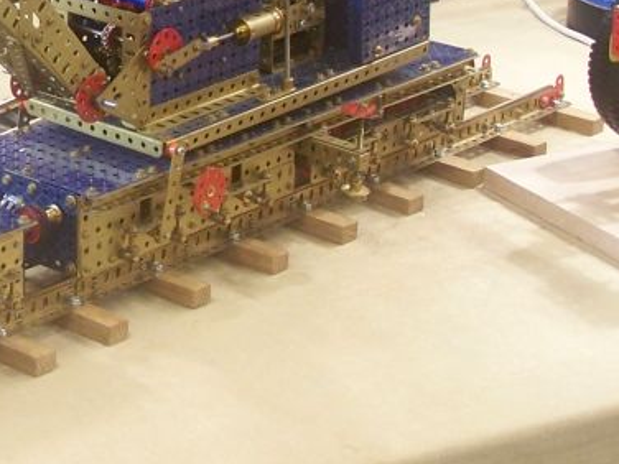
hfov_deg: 13.8
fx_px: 2486
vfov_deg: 10.6
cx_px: -92
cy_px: 20
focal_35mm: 139
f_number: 3
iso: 80
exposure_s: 1/3
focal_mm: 8.5
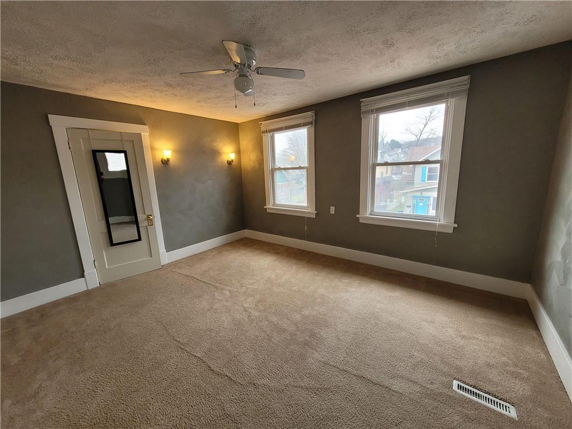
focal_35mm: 13
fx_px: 215
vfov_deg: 89.9
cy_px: 214
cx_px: 286
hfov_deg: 106.2
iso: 160
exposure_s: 1/59
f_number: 2.2
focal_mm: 1.74
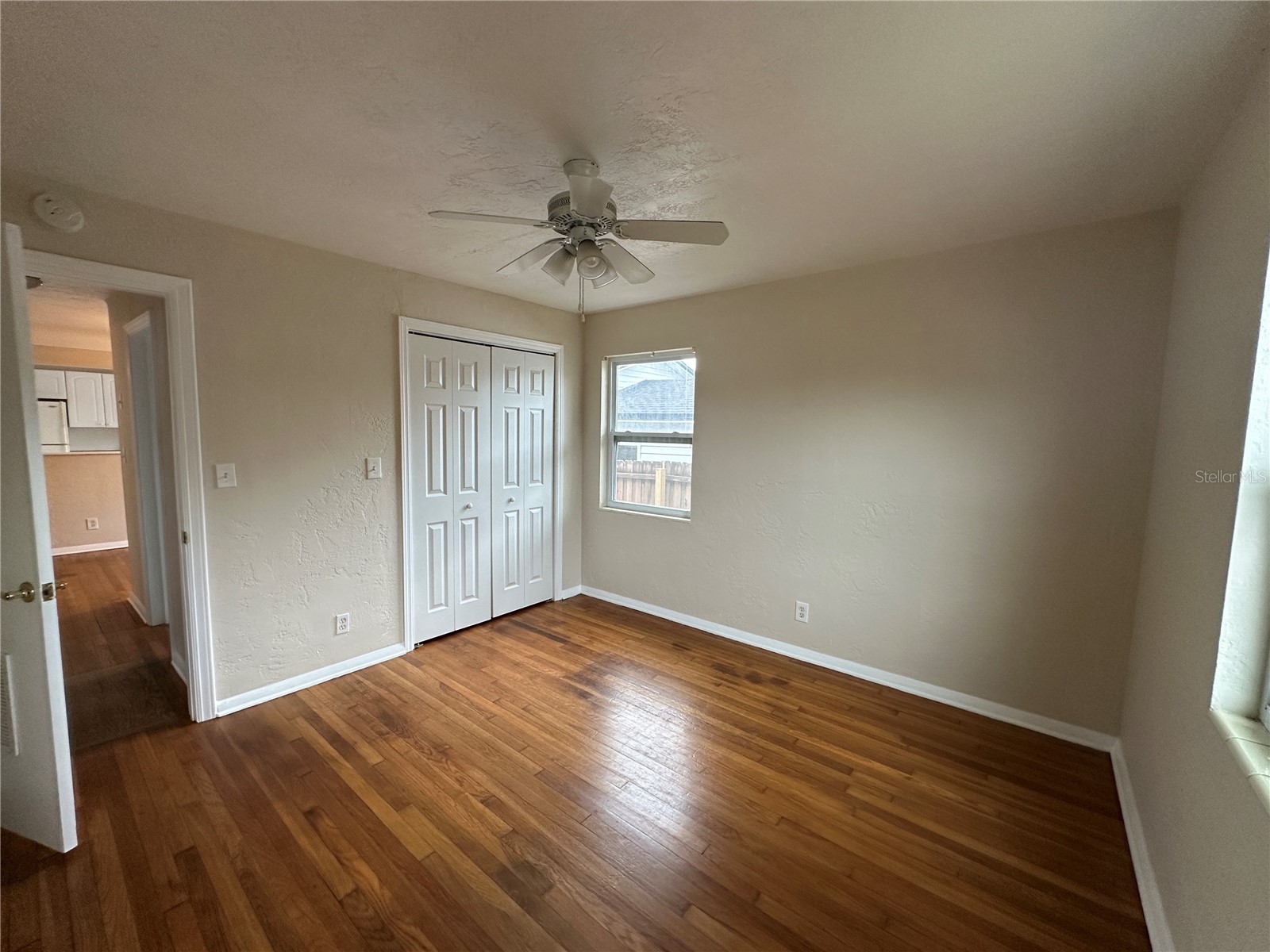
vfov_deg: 85.7
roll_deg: -0.7
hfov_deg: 102.1
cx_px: 635
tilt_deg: -4.9
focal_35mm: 14
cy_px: 476
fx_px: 514
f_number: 2.2
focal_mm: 2.22
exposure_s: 1/99
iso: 160
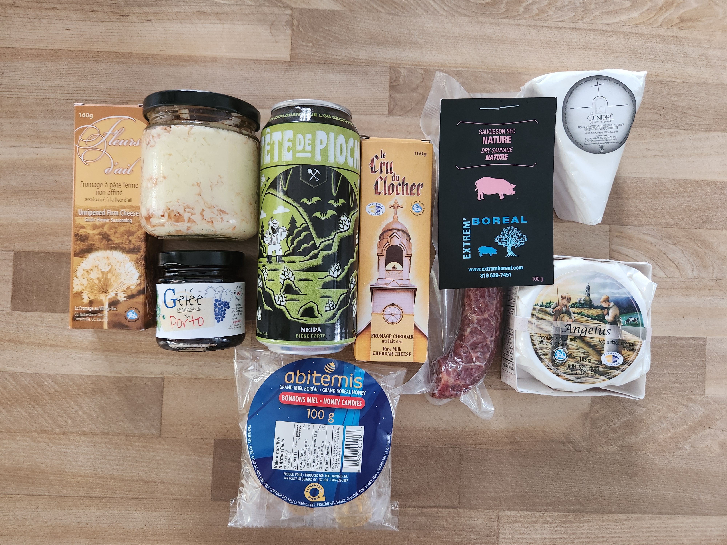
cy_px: 272
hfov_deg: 73.9
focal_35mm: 23
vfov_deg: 58.9
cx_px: 364
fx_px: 483
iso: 640
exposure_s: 1/60
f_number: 1.8
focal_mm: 5.4
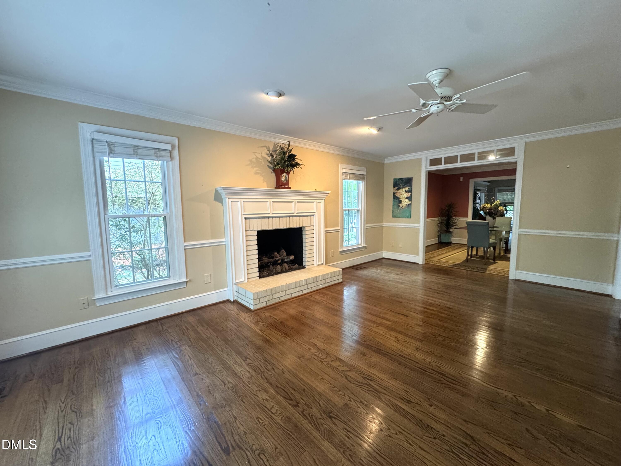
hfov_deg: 102.1
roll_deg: +0.7
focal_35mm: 14
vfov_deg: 85.7
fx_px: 251
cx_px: 310
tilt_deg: -5.9
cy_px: 233
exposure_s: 1/60
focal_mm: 2.22
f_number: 2.2
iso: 400
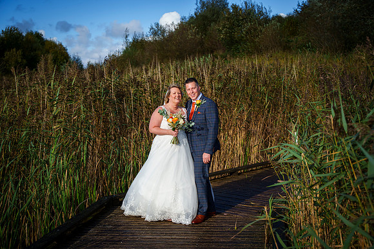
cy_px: 124
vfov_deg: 28.7
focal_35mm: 47
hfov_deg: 41.9
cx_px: 187
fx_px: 488
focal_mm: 47
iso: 400
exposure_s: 1/6400
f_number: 3.2
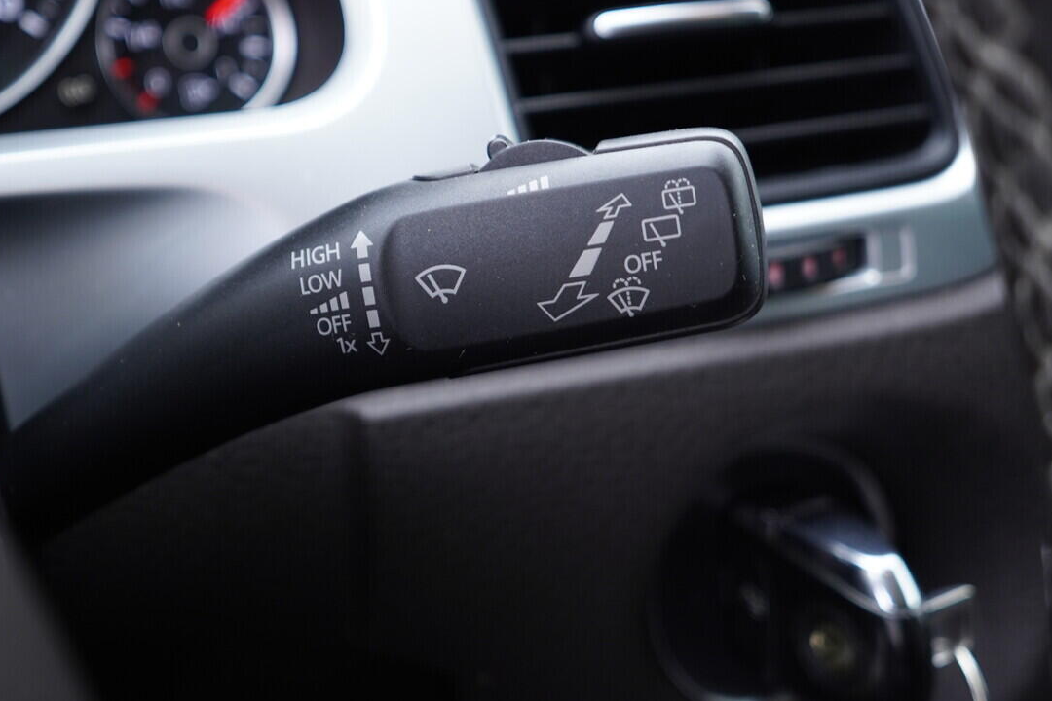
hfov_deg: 40.8
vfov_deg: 28.1
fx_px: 1403
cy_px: 310
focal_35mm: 48
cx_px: 396
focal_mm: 24
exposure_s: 1/40
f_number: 2.8
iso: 320
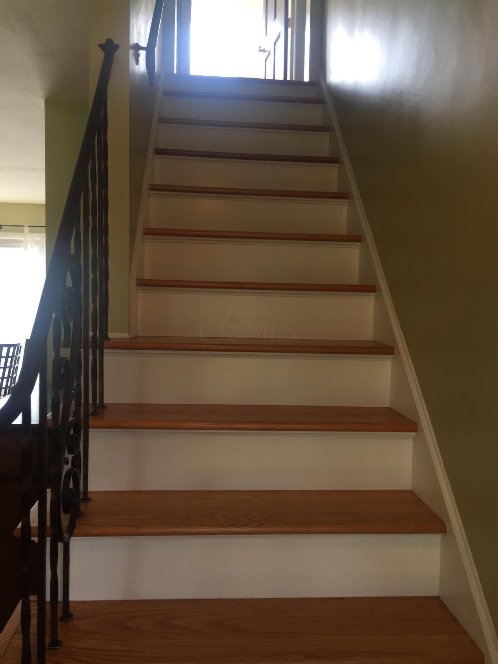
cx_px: 249
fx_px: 556
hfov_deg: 48.2
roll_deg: -1.0
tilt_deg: -1.5
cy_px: 332
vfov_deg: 61.7
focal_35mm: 29
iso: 50
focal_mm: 4.15
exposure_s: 1/120
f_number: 2.2
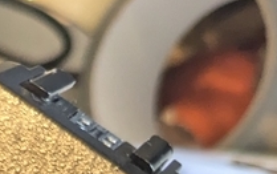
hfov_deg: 12.0
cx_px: -310
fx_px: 1148
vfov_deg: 7.3
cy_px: 582
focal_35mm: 152
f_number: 1.89
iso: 304
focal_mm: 5.43
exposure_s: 1/24
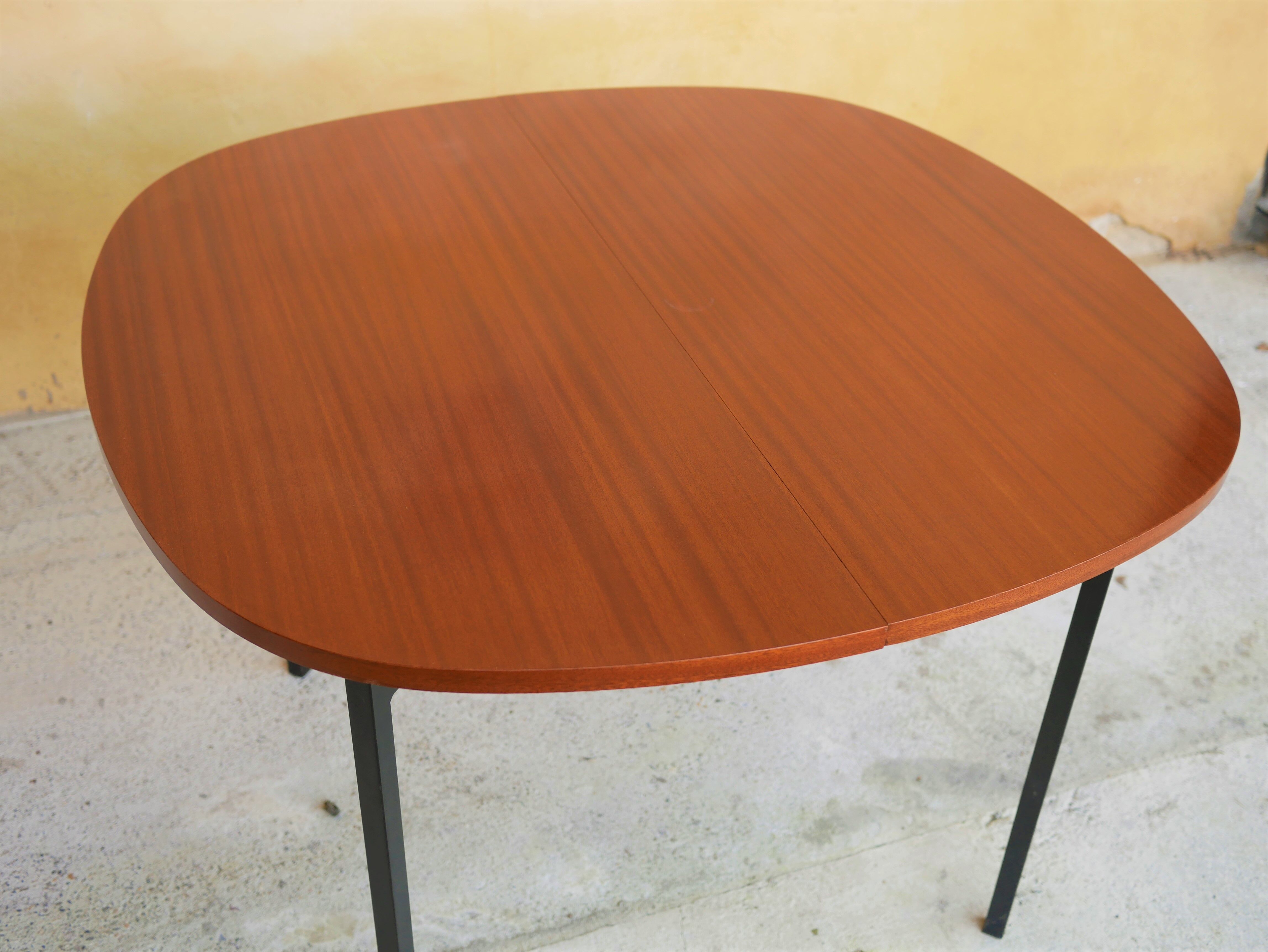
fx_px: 1466
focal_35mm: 40
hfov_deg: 46.8
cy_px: 476
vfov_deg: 36.0
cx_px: 634
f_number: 2.2
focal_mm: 20
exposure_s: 1/160
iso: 200
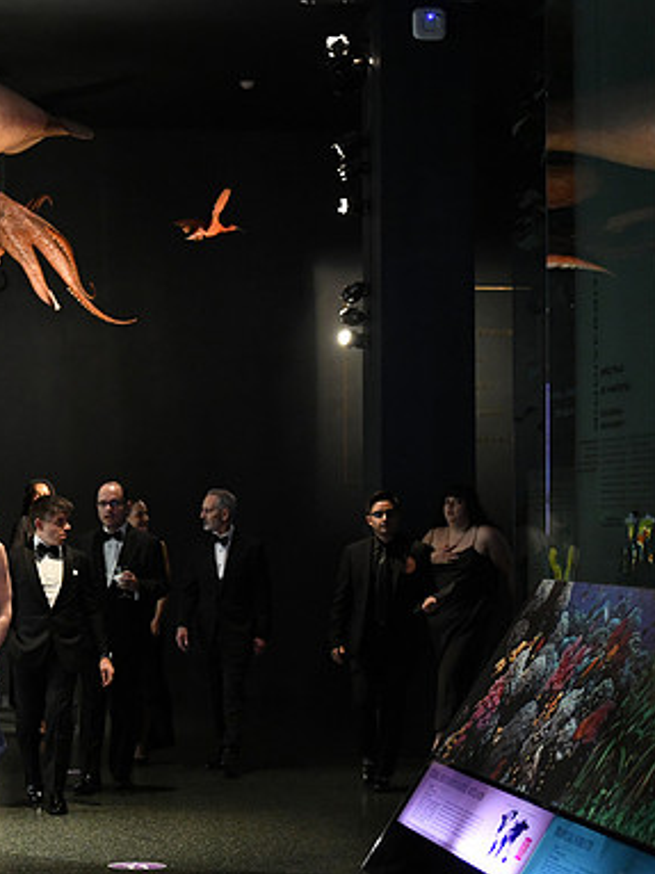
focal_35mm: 102
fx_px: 2575
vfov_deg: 19.3
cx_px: 27
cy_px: 439
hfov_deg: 14.3
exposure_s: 1/100
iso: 8000
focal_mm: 70
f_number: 2.8
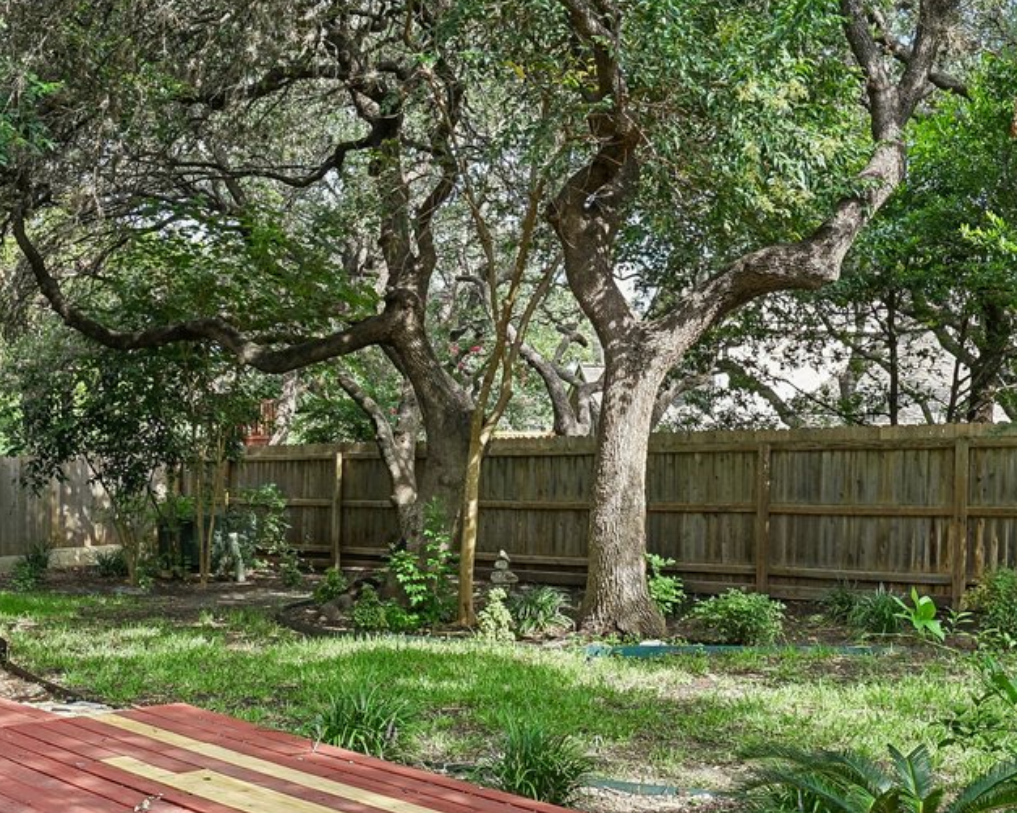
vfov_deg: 30.7
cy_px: 493
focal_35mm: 49
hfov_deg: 38.0
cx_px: 432
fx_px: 1474
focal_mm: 16
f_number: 8
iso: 200
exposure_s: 1/60
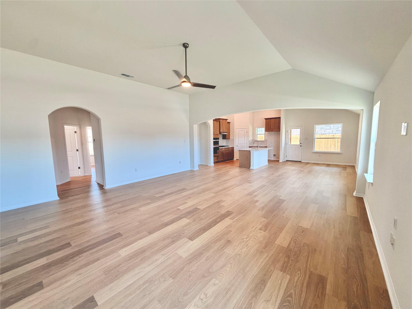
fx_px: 167
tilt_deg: -5.8
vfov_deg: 85.7
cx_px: 206
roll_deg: +1.1
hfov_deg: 102.1
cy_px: 154
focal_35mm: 14
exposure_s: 1/120
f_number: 2.2
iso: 160
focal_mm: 2.22
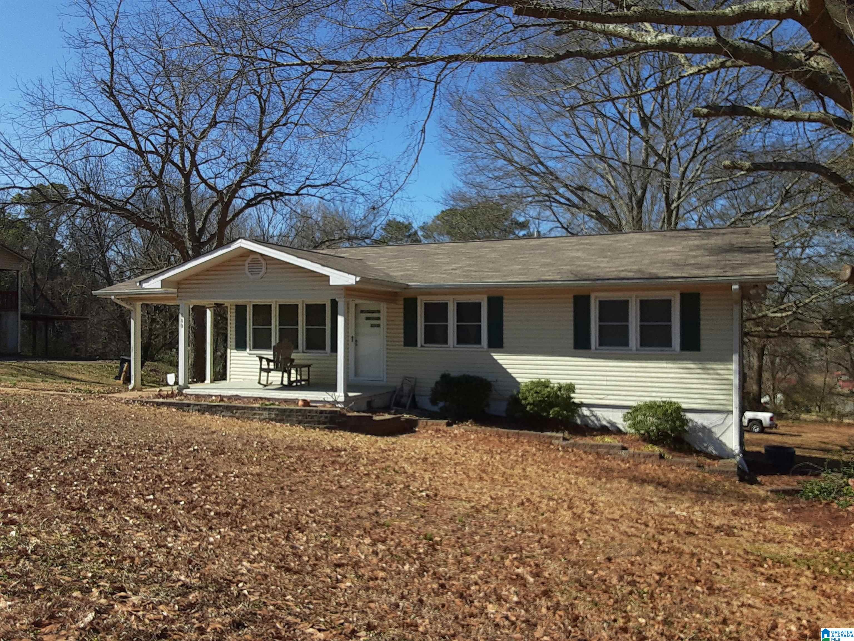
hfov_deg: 65.3
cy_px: 320
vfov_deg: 51.4
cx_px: 427
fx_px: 666
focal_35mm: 27
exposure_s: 1/1626
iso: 40
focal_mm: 2.91
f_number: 1.9
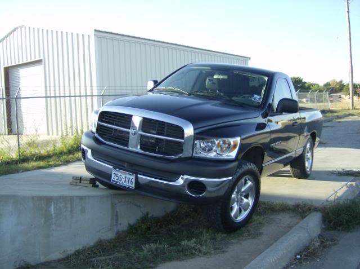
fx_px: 374
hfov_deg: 51.5
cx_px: 180
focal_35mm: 36
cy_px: 134
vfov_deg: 39.5
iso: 100
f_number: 2.8
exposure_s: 1/358
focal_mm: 6
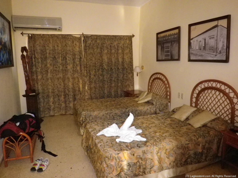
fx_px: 193
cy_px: 89
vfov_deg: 49.7
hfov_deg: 63.4
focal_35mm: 28
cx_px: 119
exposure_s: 1/50
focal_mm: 5
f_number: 3.2
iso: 800
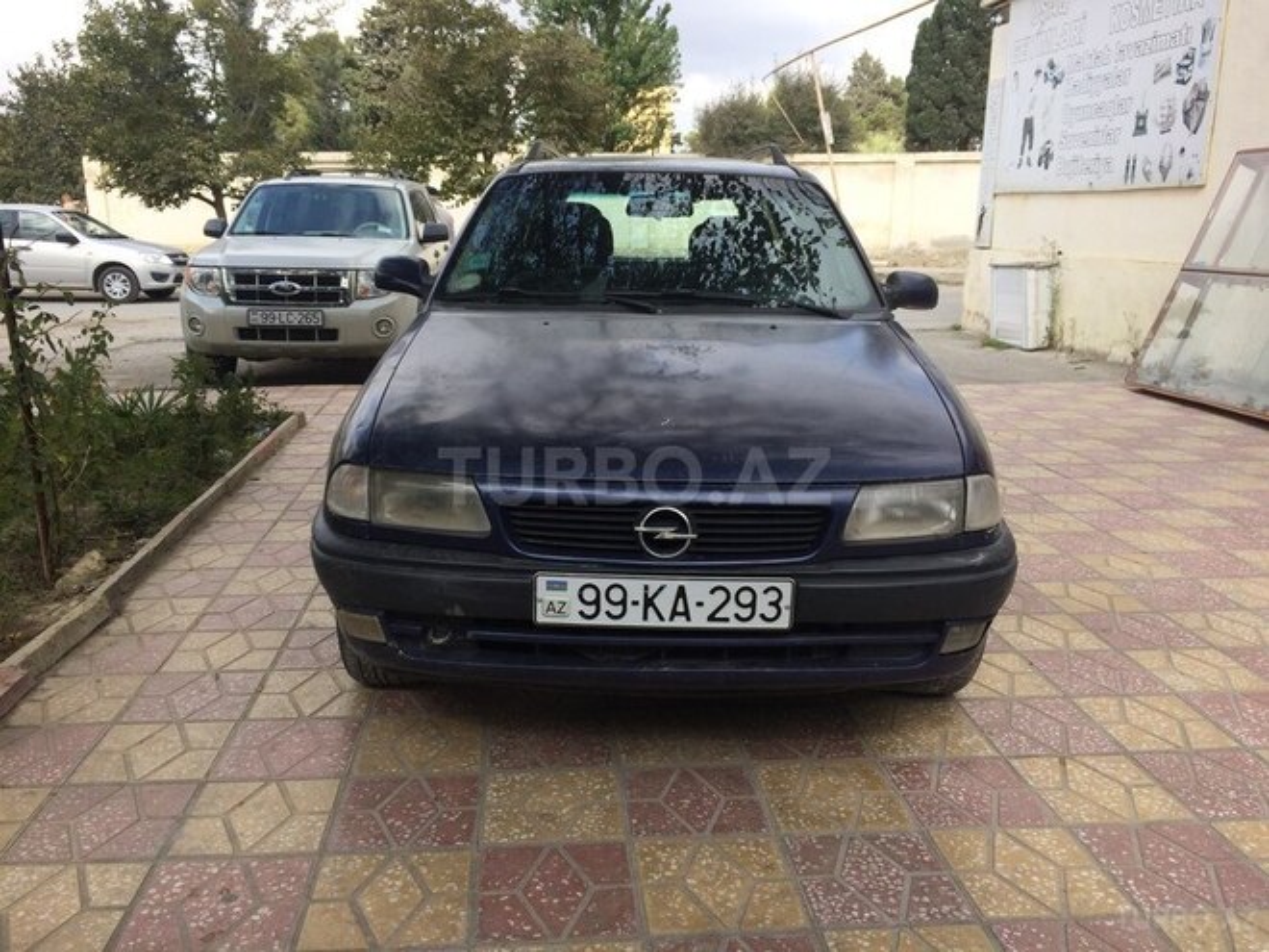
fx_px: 1063
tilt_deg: -15.6
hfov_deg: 61.7
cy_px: 476
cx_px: 634
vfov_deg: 48.2
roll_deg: -0.8
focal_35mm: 29
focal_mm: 4.15
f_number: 2.2
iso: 32
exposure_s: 1/838
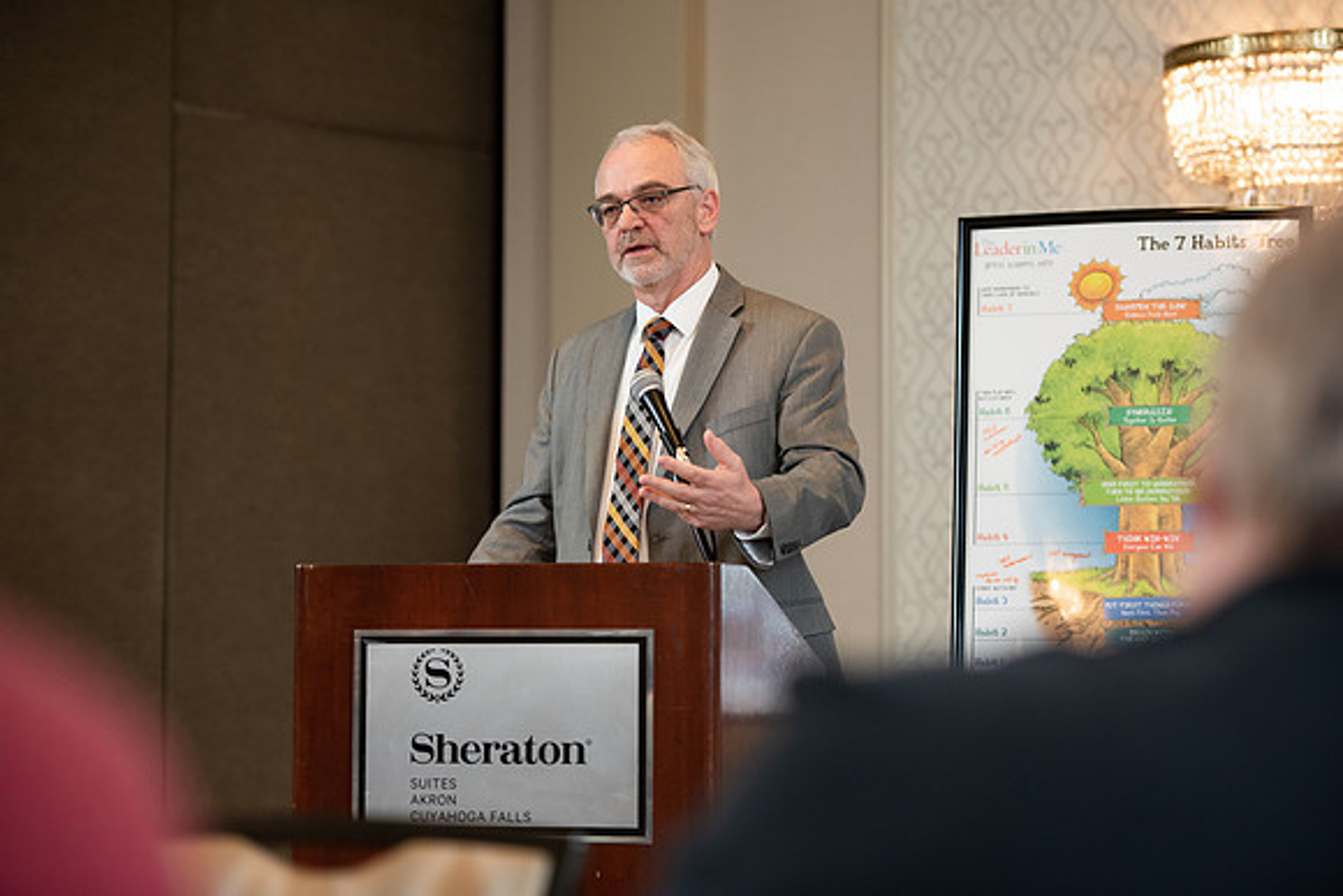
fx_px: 3806
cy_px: 448
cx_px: 672
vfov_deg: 13.4
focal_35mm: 102
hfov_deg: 20.0
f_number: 3.2
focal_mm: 102
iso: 1250
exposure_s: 1/200
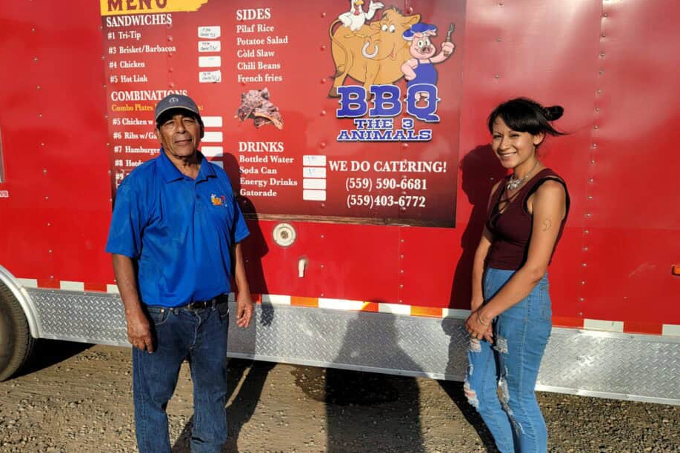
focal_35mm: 29
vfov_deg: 44.9
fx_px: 548
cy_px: 214
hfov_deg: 63.5
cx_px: 303
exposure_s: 1/1244
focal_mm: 7
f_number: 1.8
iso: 20
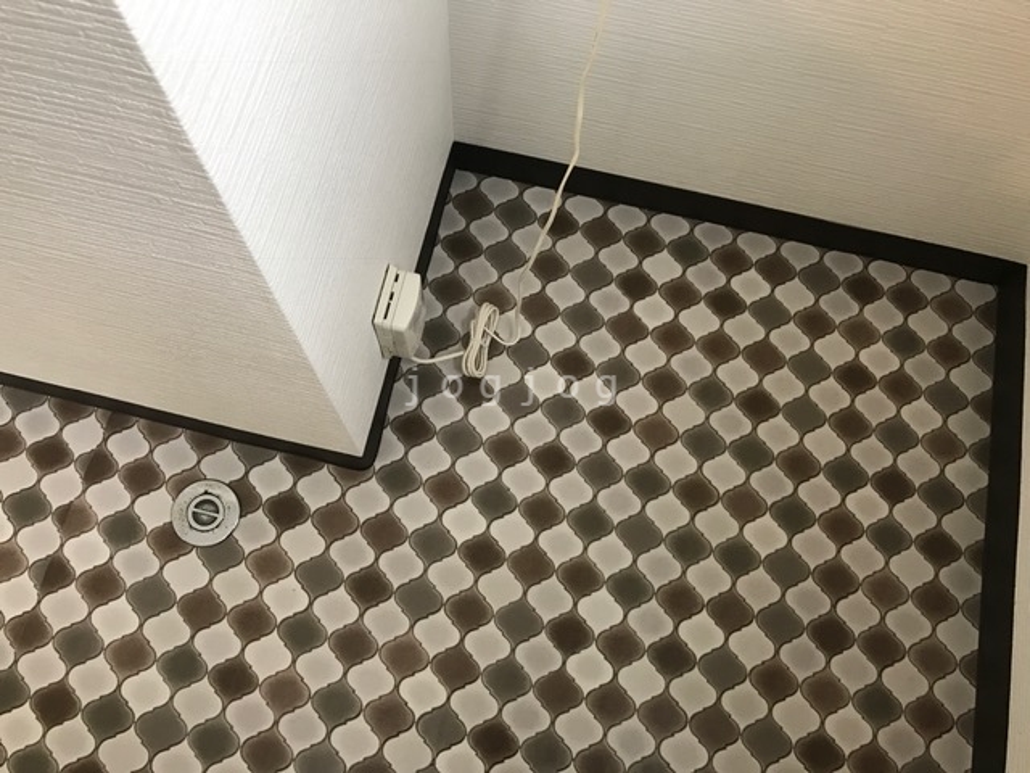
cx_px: 515
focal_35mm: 28
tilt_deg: -70.2
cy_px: 386
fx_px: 833
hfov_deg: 63.4
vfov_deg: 49.7
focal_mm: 3.99
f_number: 1.8
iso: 40
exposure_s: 1/25
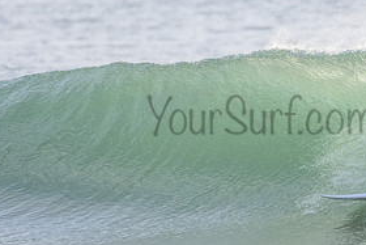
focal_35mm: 1555
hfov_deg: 1.3
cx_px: 282
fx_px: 15817
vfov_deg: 0.9
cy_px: 104
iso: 500
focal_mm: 500
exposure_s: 1/2000
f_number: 5.6
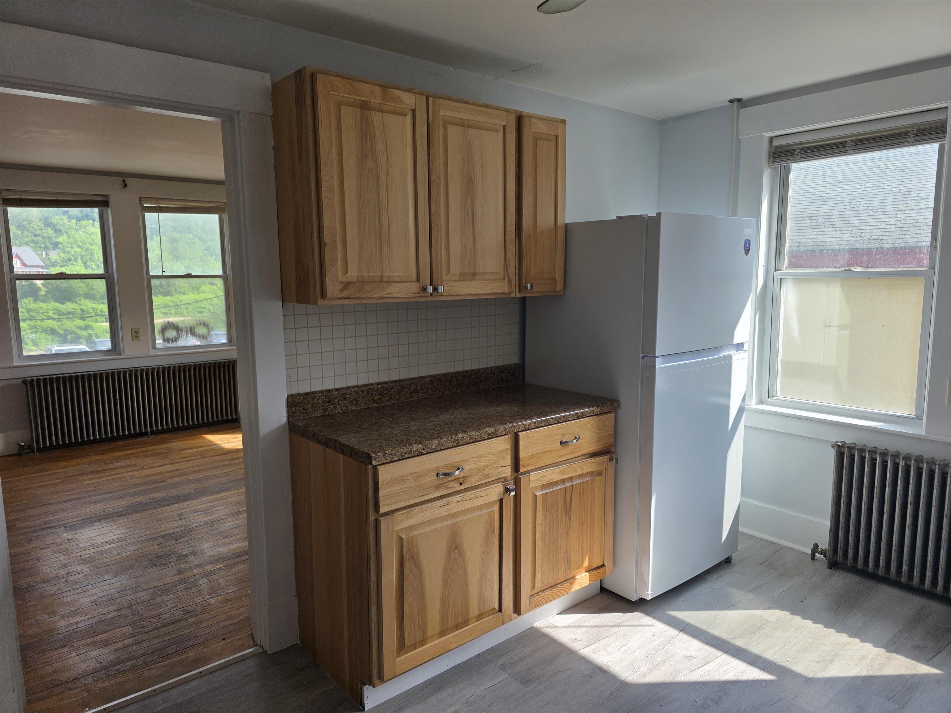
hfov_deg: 73.9
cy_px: 356
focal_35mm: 23
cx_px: 476
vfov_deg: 58.9
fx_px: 632
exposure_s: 1/359
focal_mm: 6.3
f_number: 1.7
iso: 40
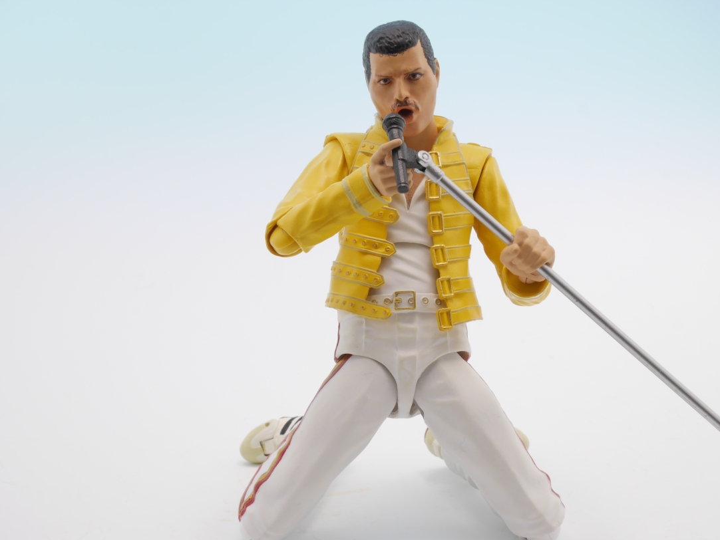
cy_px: 298
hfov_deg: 27.4
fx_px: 1477
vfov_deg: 20.7
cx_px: 399
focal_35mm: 71
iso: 400
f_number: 16
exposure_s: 1/2
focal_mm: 32
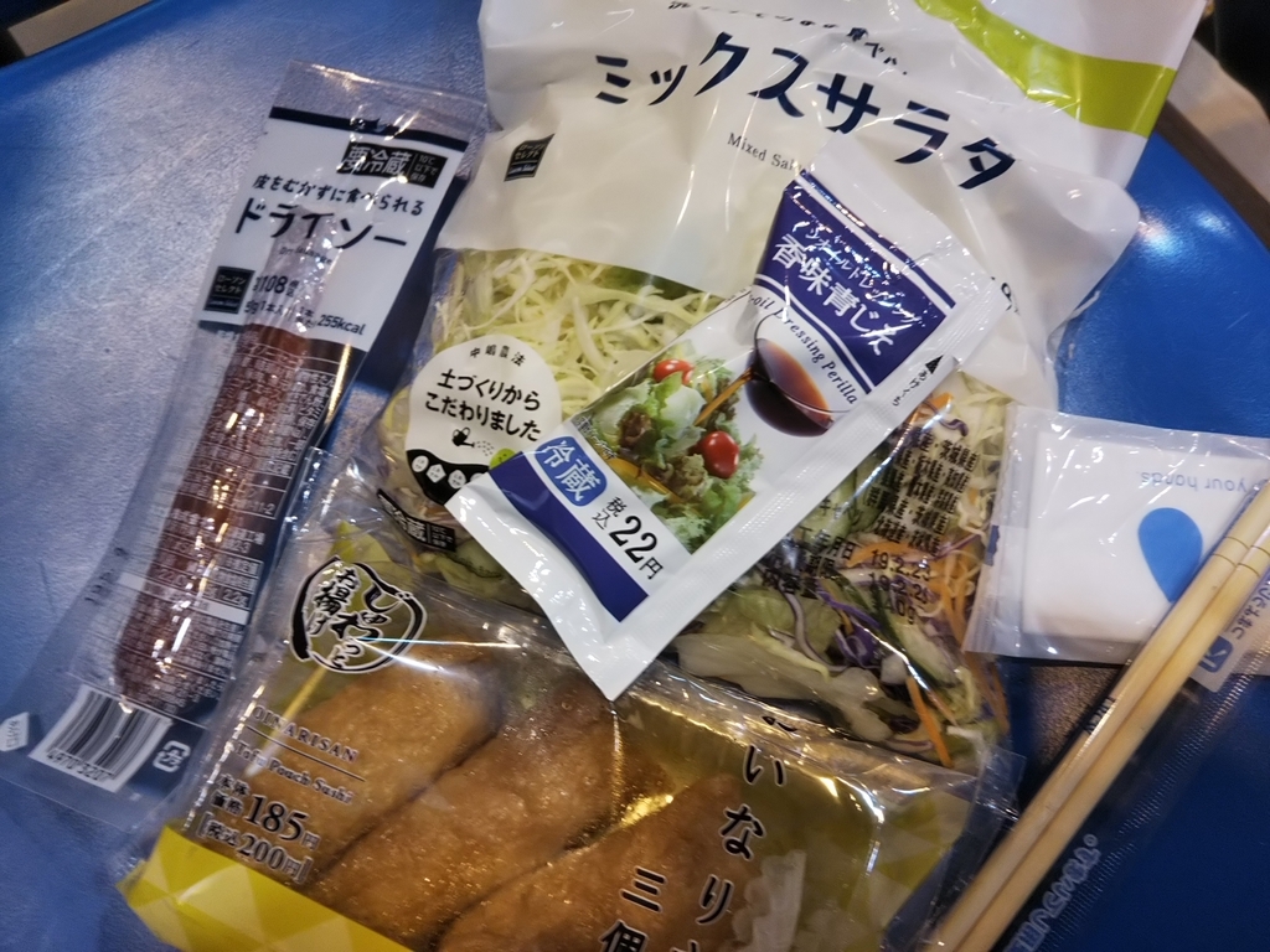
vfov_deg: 46.8
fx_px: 1101
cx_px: 635
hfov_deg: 60.0
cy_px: 476
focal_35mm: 30
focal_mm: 4
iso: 40
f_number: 2.2
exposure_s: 1/30
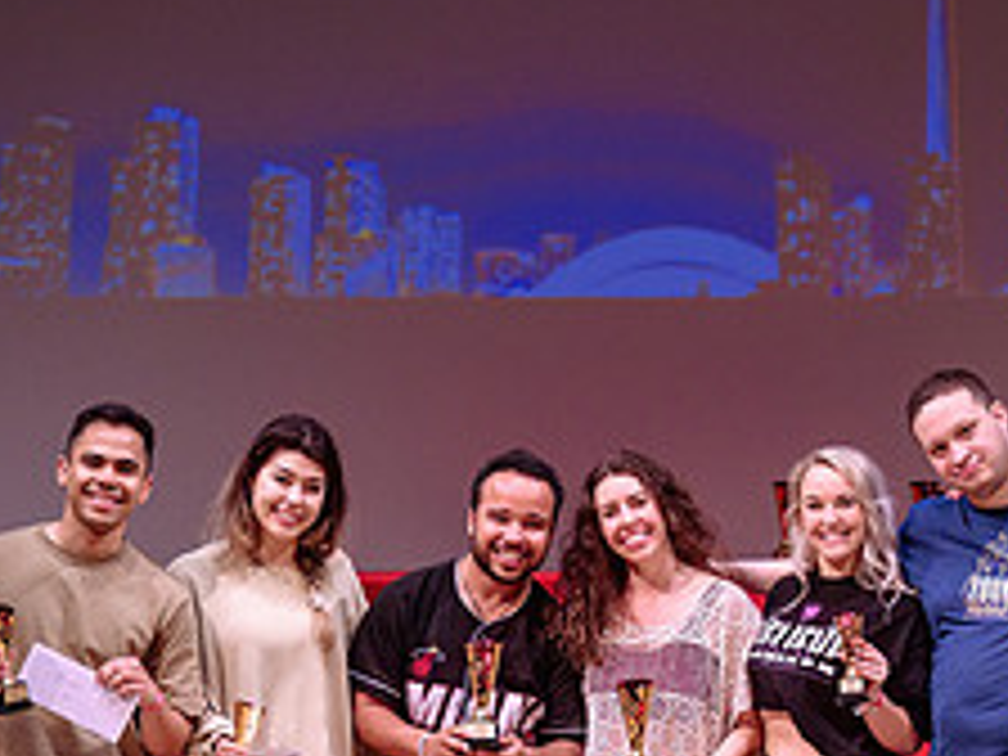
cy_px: 525
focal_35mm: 162
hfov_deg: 12.2
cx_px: 751
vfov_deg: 9.2
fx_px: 4717
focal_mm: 57
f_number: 3.2
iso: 1000
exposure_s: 1/400
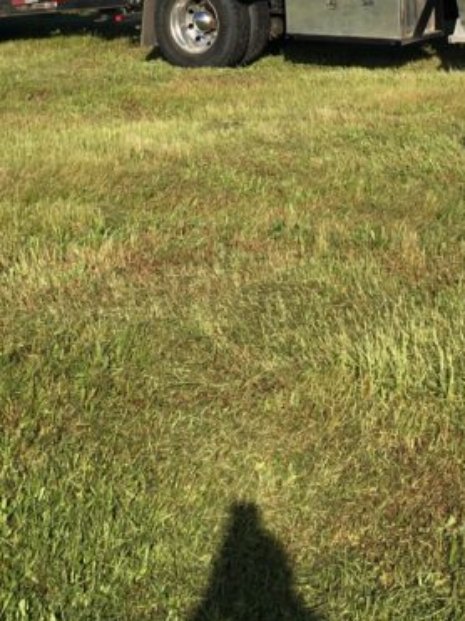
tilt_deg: +6.9
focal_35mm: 80
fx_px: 1434
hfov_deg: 18.4
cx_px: 214
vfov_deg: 22.6
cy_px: -109
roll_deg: -1.1
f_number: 2.2
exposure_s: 1/1538
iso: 25
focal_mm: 4.15
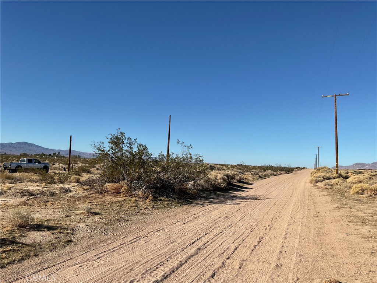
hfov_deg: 61.7
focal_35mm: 29
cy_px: 142
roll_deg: -4.3
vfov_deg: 48.2
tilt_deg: +5.0
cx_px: 188
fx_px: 316
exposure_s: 1/2959
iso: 16
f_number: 1.8
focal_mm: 3
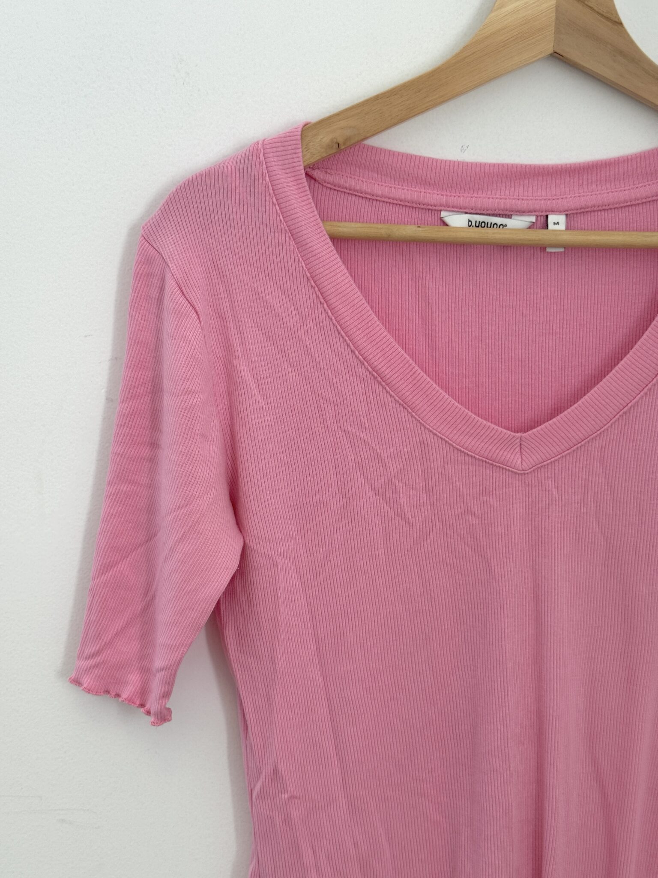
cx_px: 329
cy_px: 439
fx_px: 1217
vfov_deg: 39.7
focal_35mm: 48
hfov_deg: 30.3
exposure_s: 1/120
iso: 64
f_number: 1.78
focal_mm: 6.76
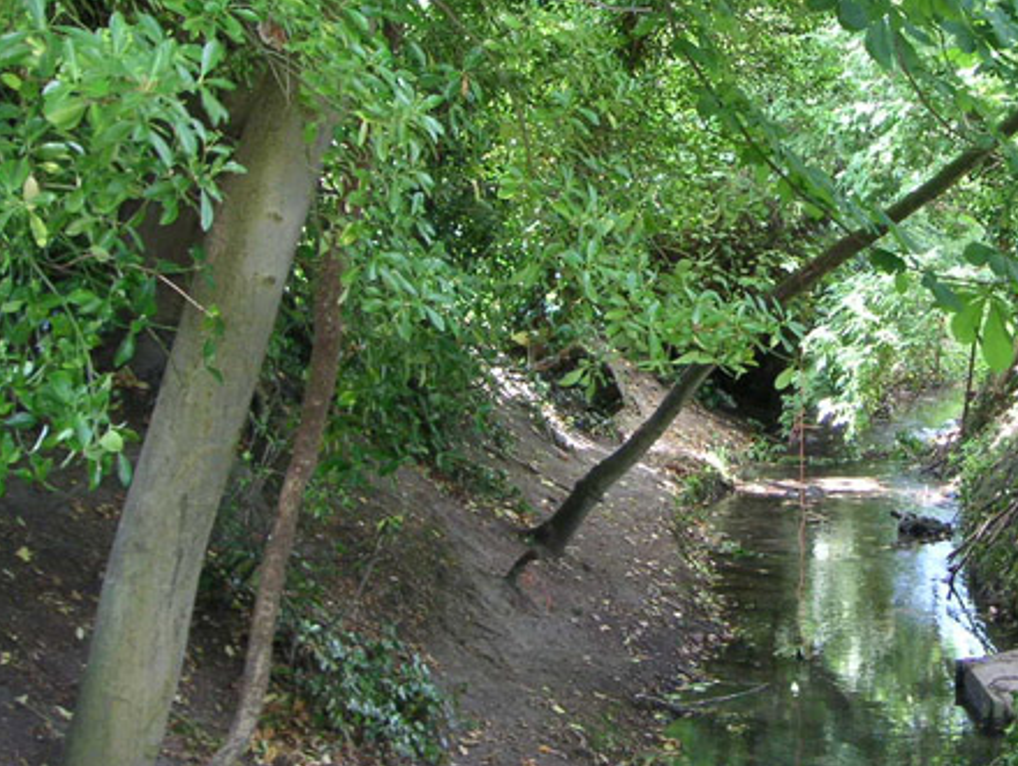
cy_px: 211
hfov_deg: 30.8
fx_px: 1825
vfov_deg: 23.5
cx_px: 706
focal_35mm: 62
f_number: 2.9
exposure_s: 1/15
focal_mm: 6.6
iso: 100
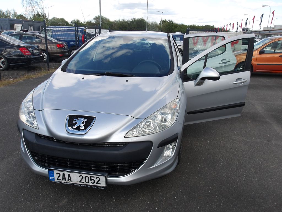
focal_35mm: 27
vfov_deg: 51.4
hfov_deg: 65.3
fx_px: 220
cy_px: 106
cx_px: 141
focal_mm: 4.9
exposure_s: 1/603
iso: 100
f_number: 3
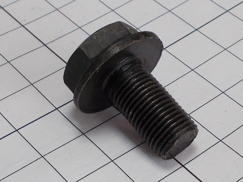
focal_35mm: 26
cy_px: 91
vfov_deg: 53.1
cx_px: 122
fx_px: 183
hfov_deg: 67.3
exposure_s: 1/25
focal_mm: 4.6
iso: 100
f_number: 3.2
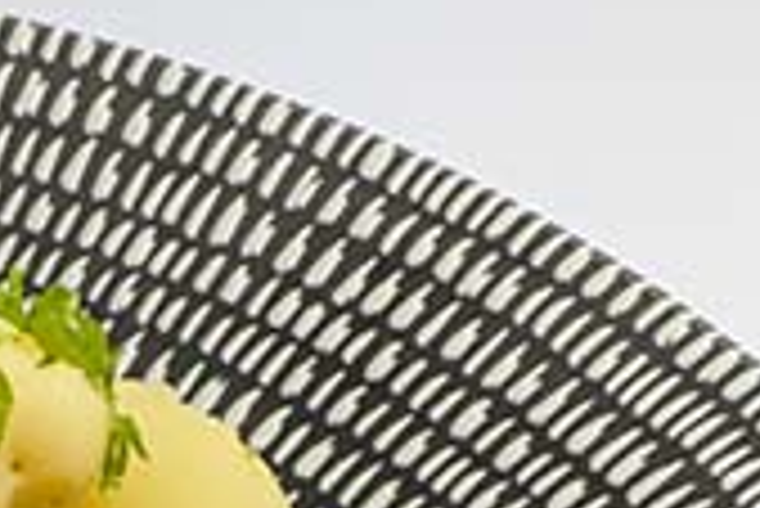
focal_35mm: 482
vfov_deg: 2.8
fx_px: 10184
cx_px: -706
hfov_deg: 4.2
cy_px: 1196
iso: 80
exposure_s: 1/200
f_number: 8.5
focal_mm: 85
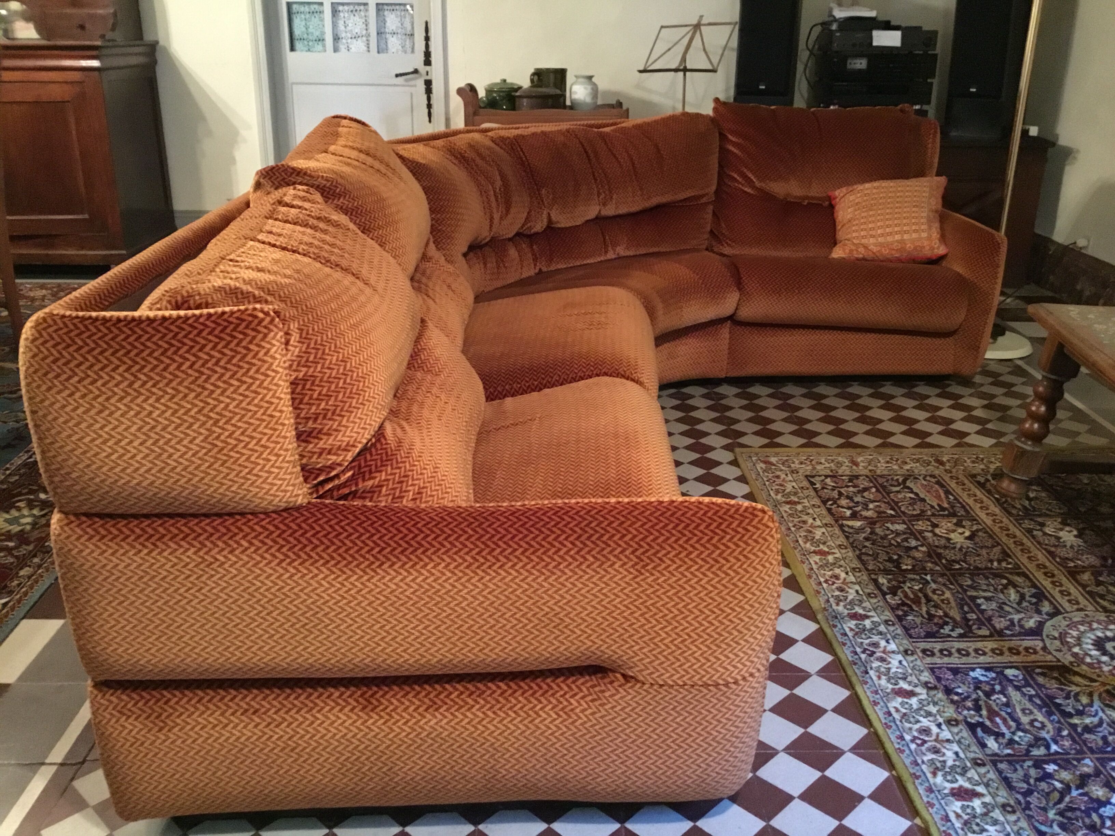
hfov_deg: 58.4
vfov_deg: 45.4
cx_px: 558
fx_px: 999
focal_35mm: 31
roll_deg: -0.8
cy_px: 418
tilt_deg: -19.2
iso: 640
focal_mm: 3.3
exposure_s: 1/17
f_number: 2.4
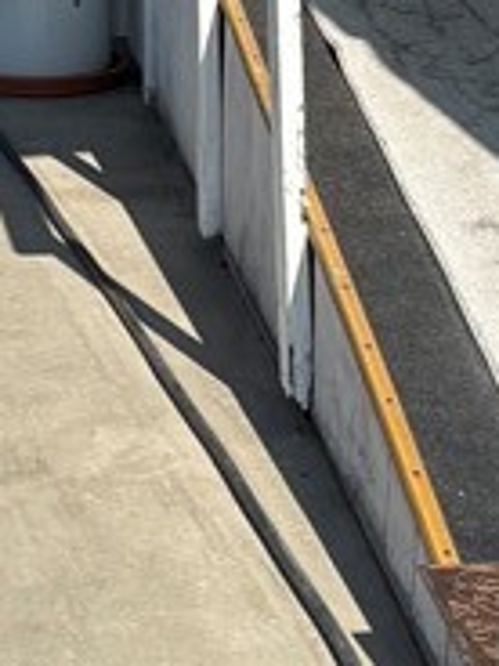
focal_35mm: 145
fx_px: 2787
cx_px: 116
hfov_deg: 10.2
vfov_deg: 13.2
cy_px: -181
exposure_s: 1/2933
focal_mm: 5.96
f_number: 1.6
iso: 50
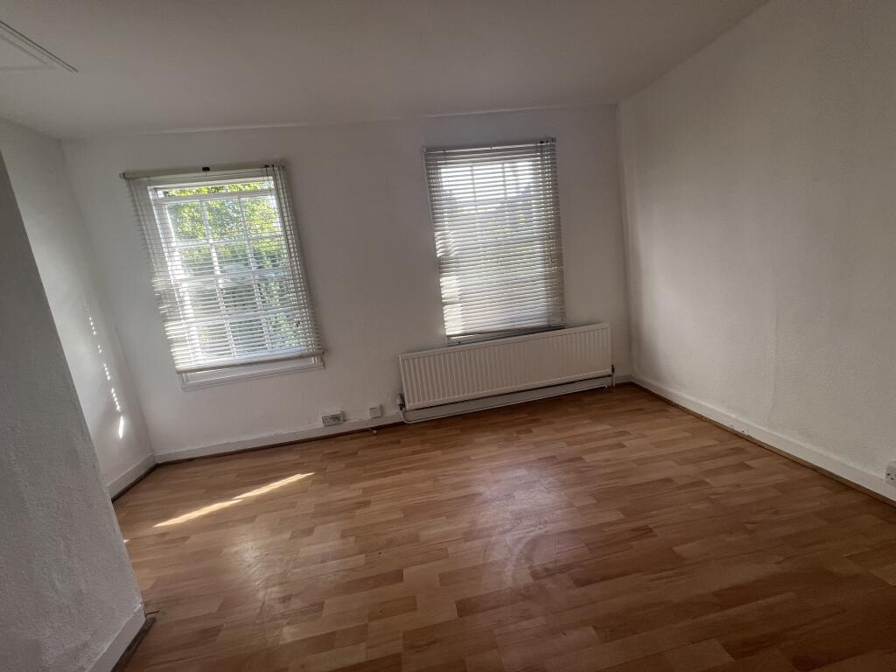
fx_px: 336
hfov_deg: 106.2
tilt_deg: -9.6
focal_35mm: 13
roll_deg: +7.3
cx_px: 448
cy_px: 336
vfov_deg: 89.9
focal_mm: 1.57
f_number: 1.8
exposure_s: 1/99
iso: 40
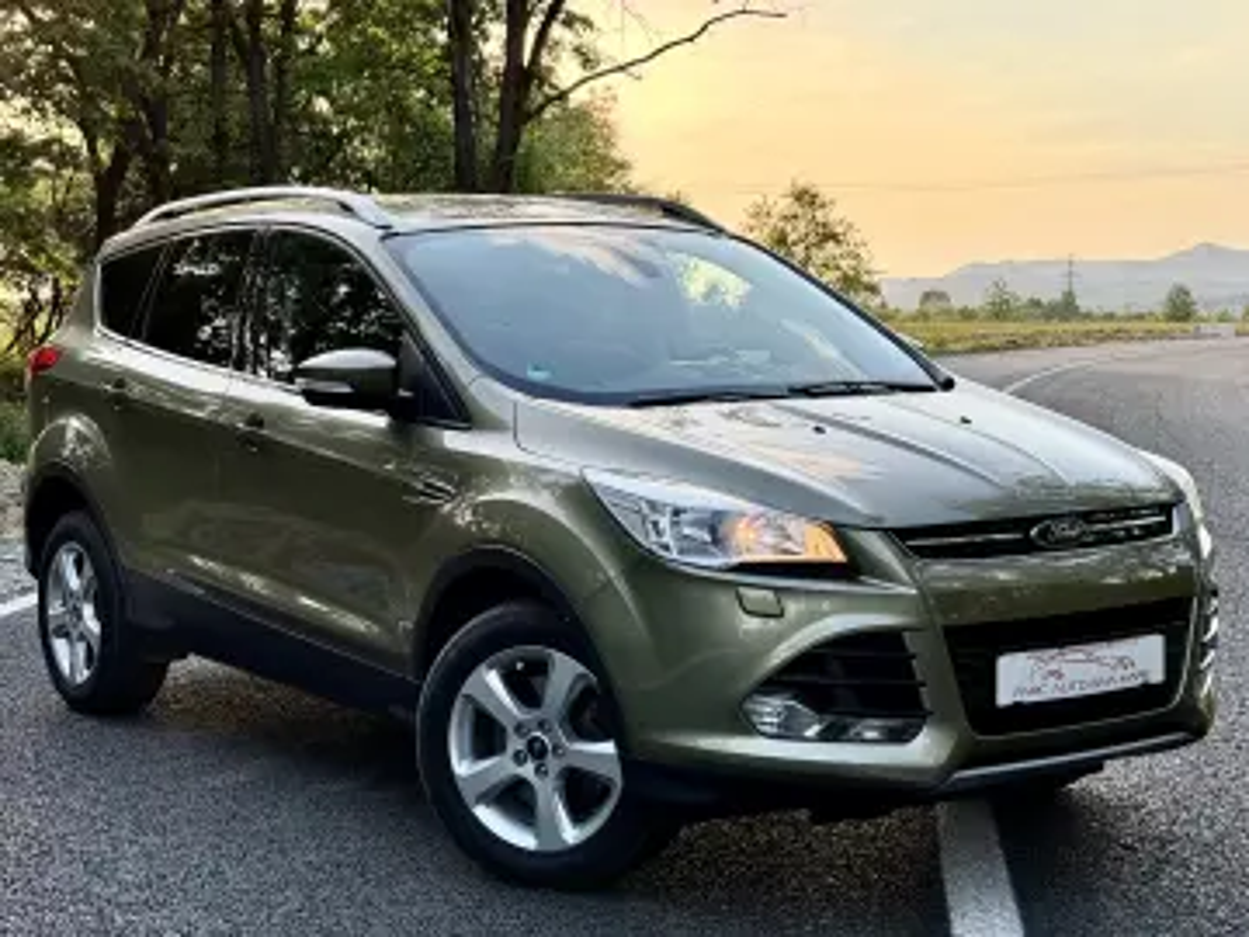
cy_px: 468
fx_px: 1732
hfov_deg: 39.7
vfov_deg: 30.3
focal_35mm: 48
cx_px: 624
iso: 80
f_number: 1.78
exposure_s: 1/549
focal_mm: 6.76
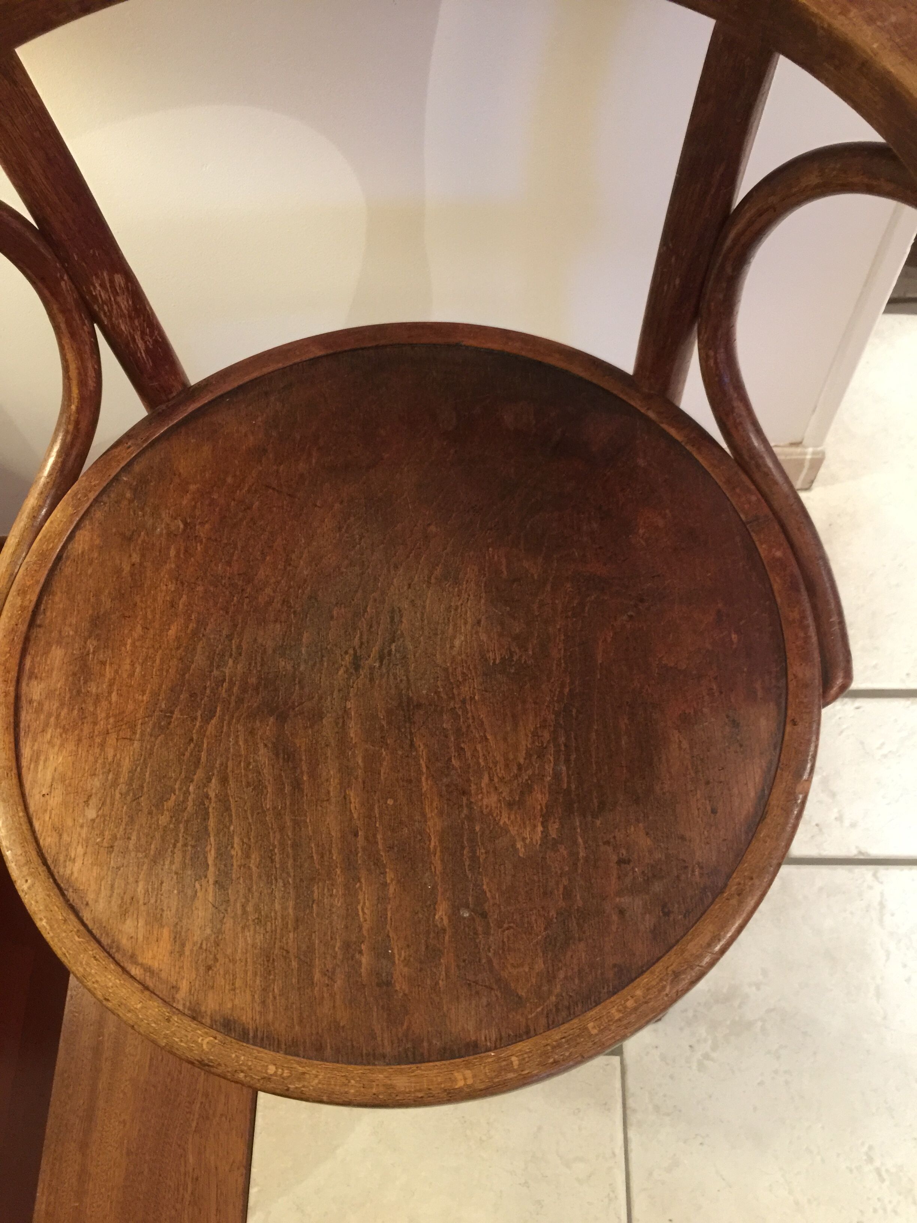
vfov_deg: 61.7
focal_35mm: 29
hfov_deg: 48.2
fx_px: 1024
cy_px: 612
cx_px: 458
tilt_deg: -65.1
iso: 160
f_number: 2.2
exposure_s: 1/8
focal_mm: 4.15
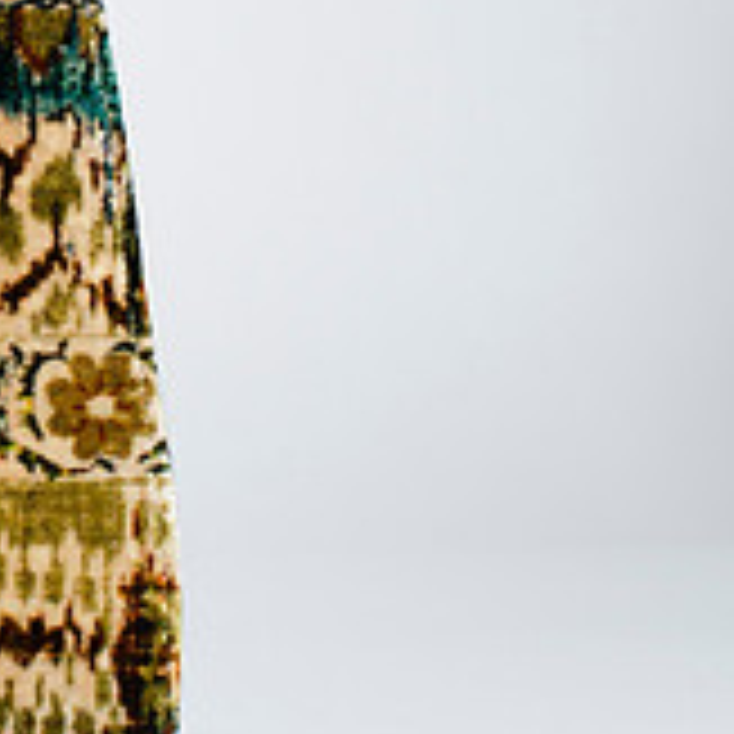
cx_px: -351
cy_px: 164
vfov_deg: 11.5
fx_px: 3622
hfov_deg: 11.1
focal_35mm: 151
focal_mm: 50
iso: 200
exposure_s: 1/200
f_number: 7.1
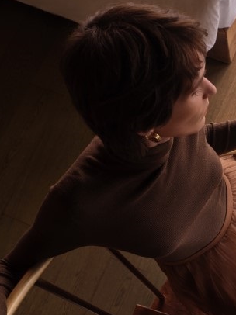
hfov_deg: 20.1
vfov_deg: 27.4
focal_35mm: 71
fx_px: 646
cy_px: 190
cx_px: 228
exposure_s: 1/80
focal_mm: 45
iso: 400
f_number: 10
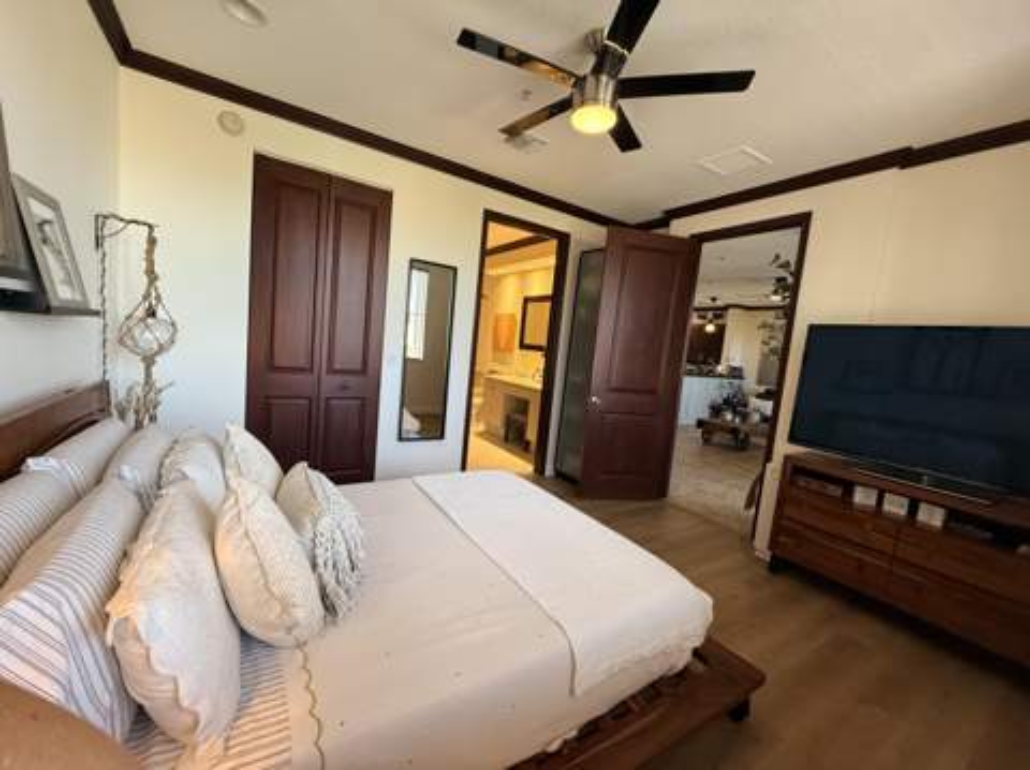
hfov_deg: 102.1
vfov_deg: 85.6
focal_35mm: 14
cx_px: 515
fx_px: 416
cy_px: 385
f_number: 2.2
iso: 250
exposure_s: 1/120
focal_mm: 2.22
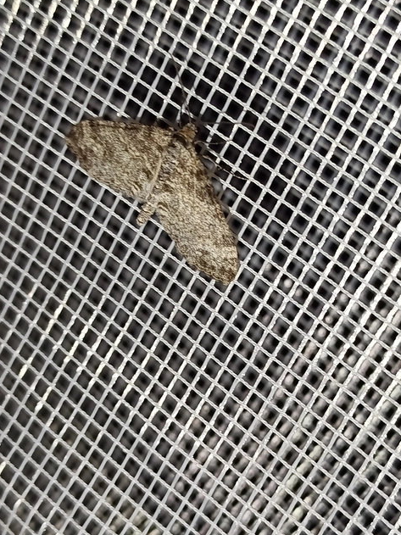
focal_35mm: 73
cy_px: 265
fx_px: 1128
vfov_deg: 26.7
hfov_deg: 20.2
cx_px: 202
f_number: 1.7
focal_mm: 5.31
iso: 80
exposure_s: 1/50
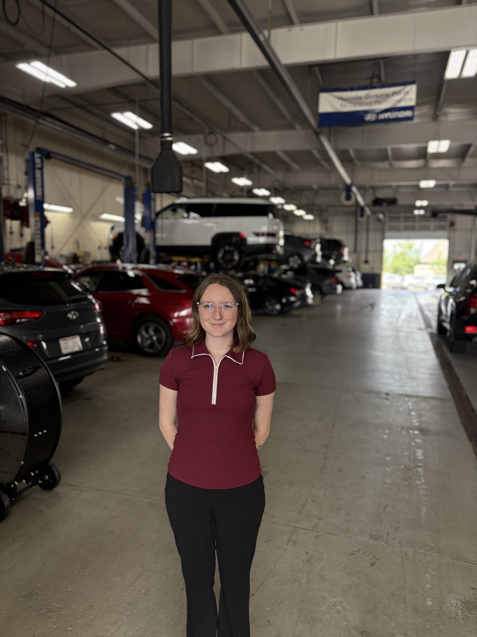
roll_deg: -0.9
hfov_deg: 53.1
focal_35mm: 26
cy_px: 318
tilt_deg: -5.9
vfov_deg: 67.3
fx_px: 478
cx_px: 238
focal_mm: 5.96
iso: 125
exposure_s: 1/120
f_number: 1.6
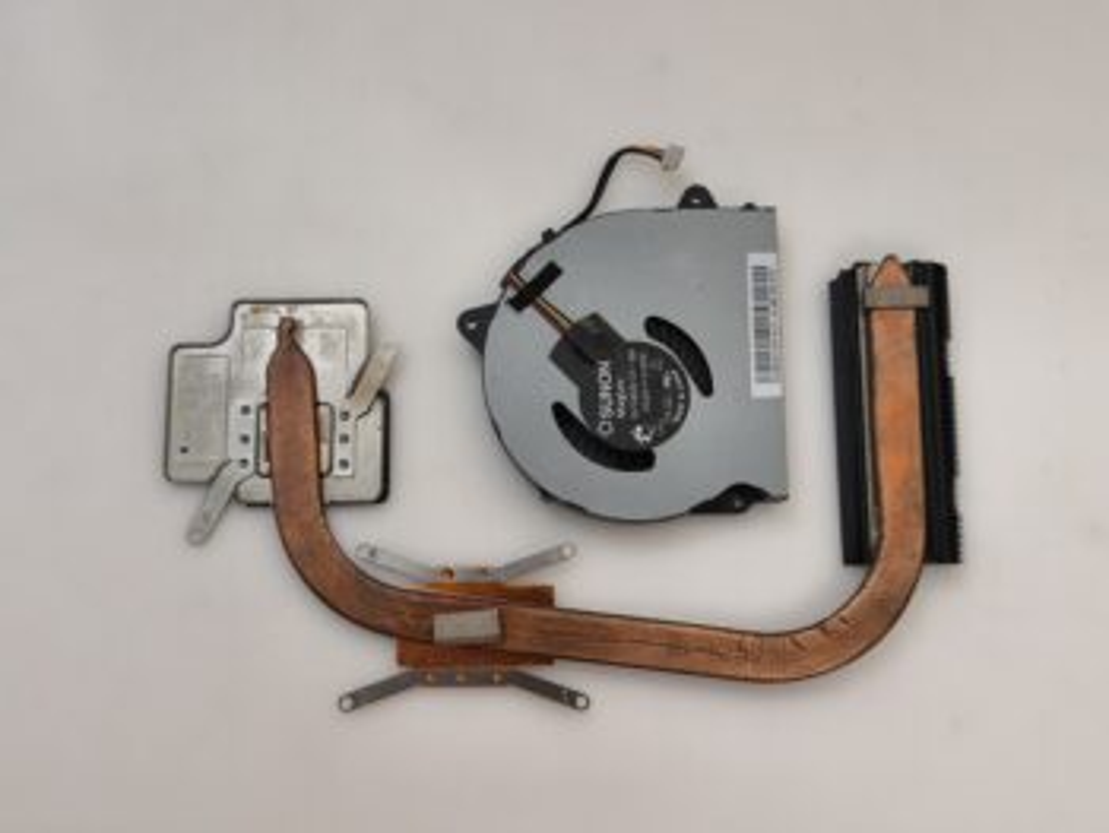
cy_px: 416
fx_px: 1122
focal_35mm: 35
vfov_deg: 40.7
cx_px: 554
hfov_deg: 52.6
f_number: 1.6
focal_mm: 6.57
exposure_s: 1/50
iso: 320
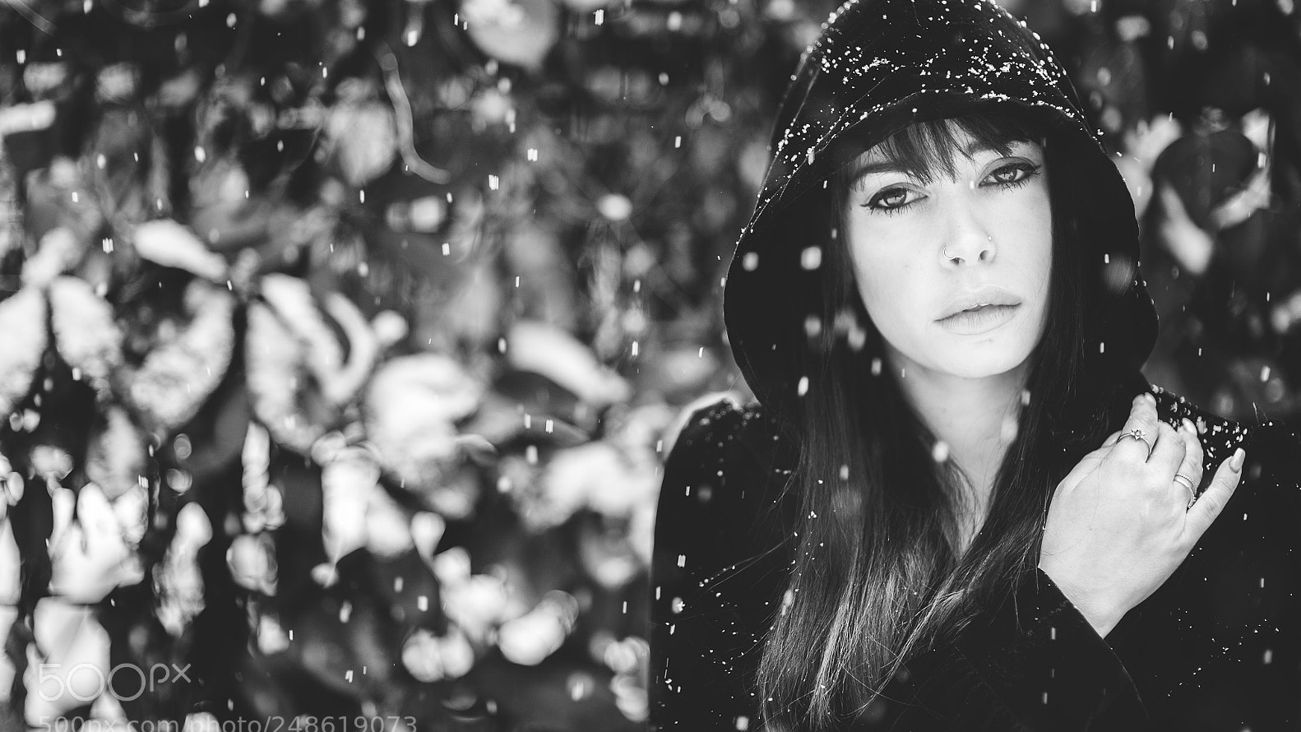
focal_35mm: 90
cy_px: 352
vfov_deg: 13.4
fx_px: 3105
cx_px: 645
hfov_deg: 23.7
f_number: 1.4
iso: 200
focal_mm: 85
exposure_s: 1/250
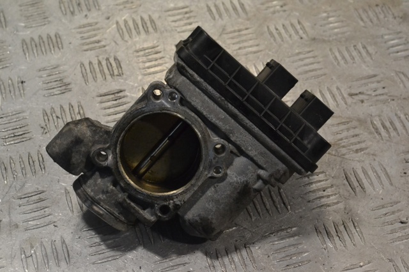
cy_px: 136
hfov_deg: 27.0
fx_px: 852
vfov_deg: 18.2
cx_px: 204
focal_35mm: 75
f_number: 10
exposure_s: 1/400
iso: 3200
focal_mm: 50
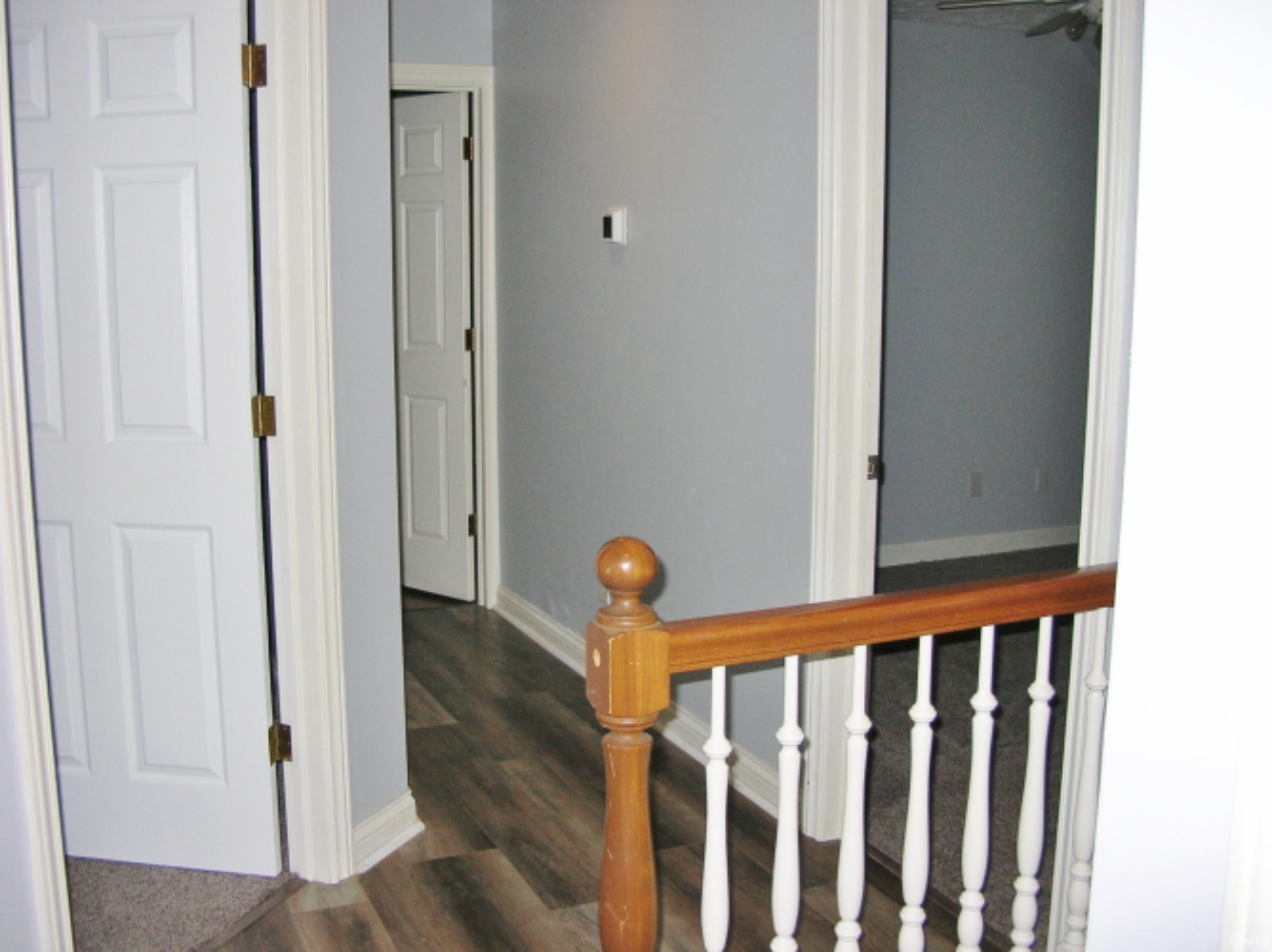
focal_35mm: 36
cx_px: 636
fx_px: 1322
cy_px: 476
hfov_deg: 51.4
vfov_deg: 39.6
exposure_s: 1/60.1
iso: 50
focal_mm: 6
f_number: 2.7
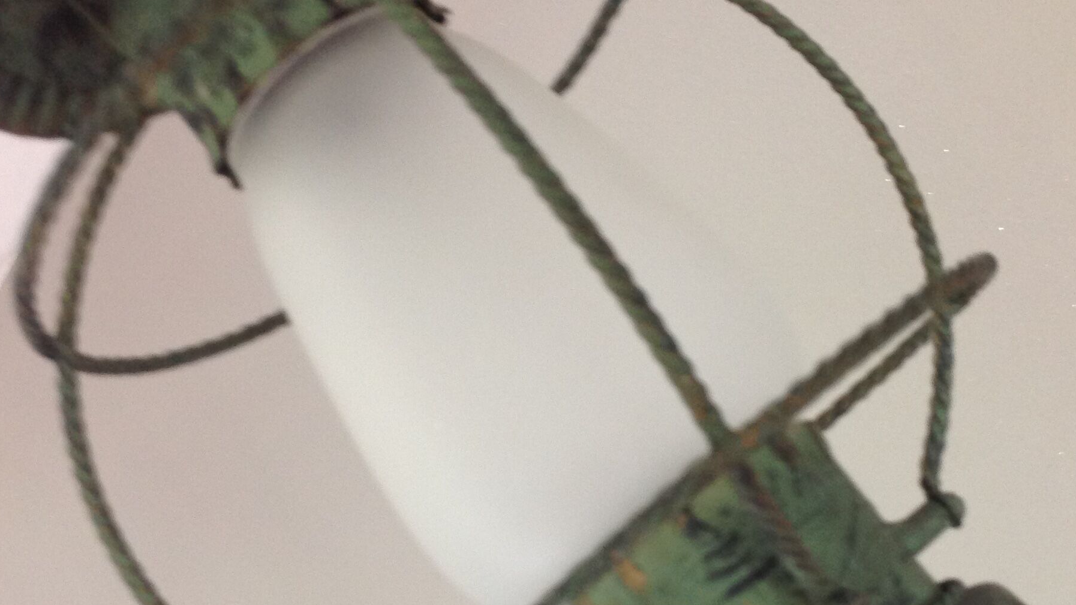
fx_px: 1569
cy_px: 403
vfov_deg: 21.7
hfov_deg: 37.8
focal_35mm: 55
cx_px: 566
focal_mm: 4.28
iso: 125
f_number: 2.4
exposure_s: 1/15
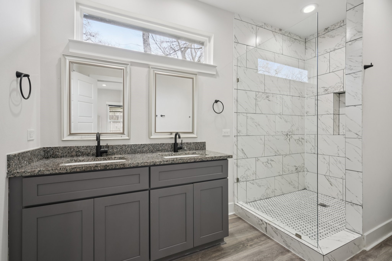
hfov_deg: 96.7
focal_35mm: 16
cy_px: 130
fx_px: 174
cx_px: 196
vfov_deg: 73.7
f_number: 8
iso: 400
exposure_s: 1/20
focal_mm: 16
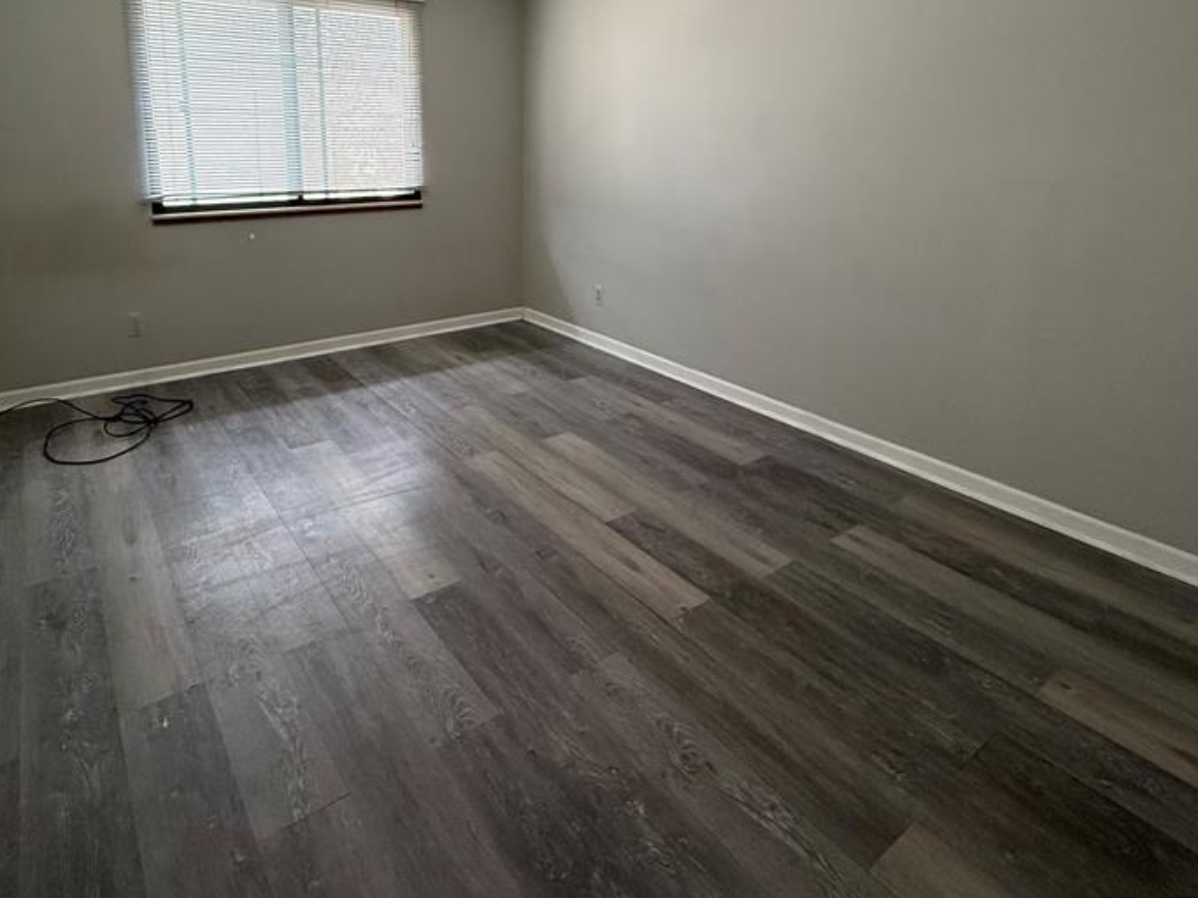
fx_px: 727
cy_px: 254
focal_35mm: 21
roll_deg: -0.6
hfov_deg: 79.0
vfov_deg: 60.8
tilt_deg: -9.8
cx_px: 577
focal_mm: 2.22
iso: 500
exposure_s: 1/120
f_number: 2.2
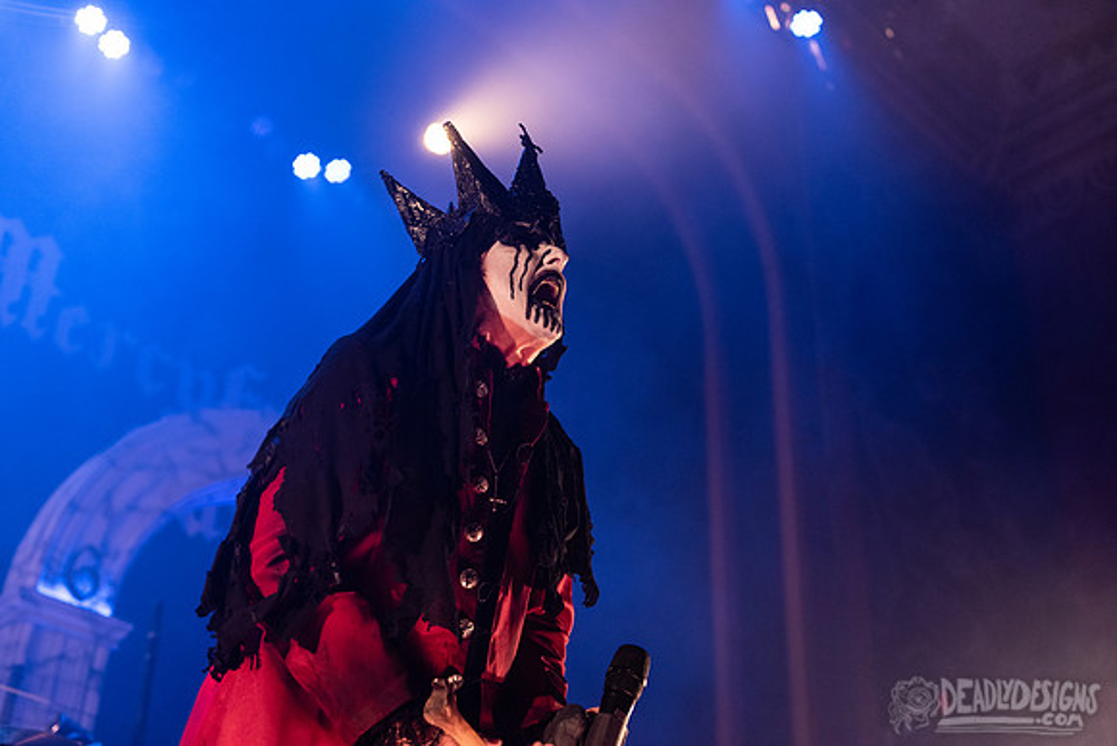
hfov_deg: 39.6
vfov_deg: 27.0
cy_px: 373
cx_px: 558
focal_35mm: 50
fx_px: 1552
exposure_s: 1/320
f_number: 3.2
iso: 2000
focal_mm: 50
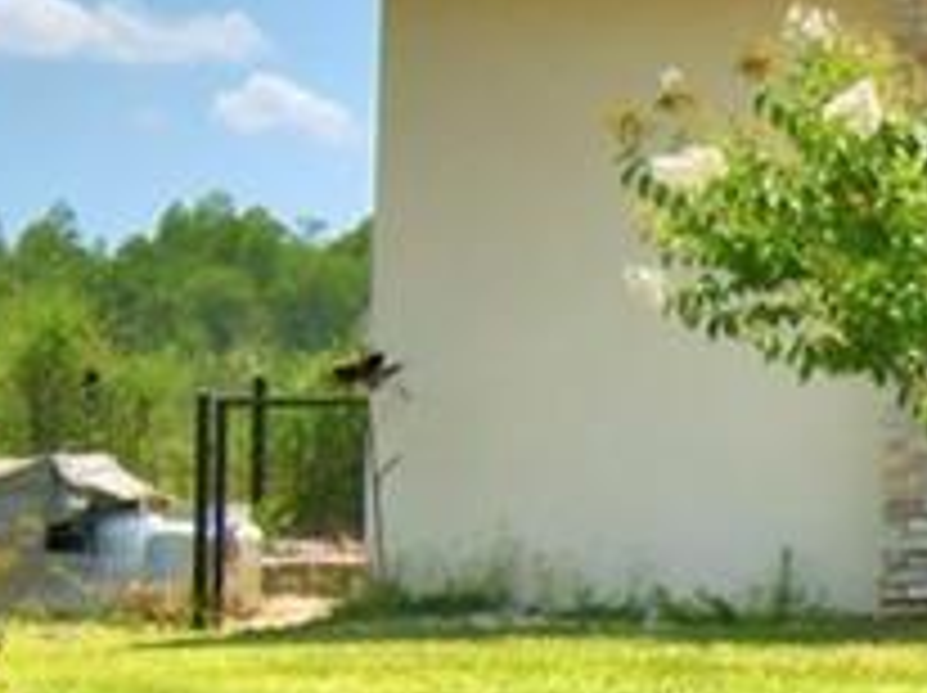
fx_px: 5992
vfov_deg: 6.6
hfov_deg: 7.5
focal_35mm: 224
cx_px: 2961
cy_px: 158
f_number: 5.6
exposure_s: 1/1000
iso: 100
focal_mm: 20
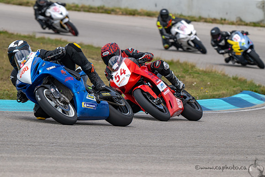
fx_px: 3103
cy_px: 101
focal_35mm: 421
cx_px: 117
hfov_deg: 4.9
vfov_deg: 3.3
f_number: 9
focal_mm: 370
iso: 400
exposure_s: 1/800
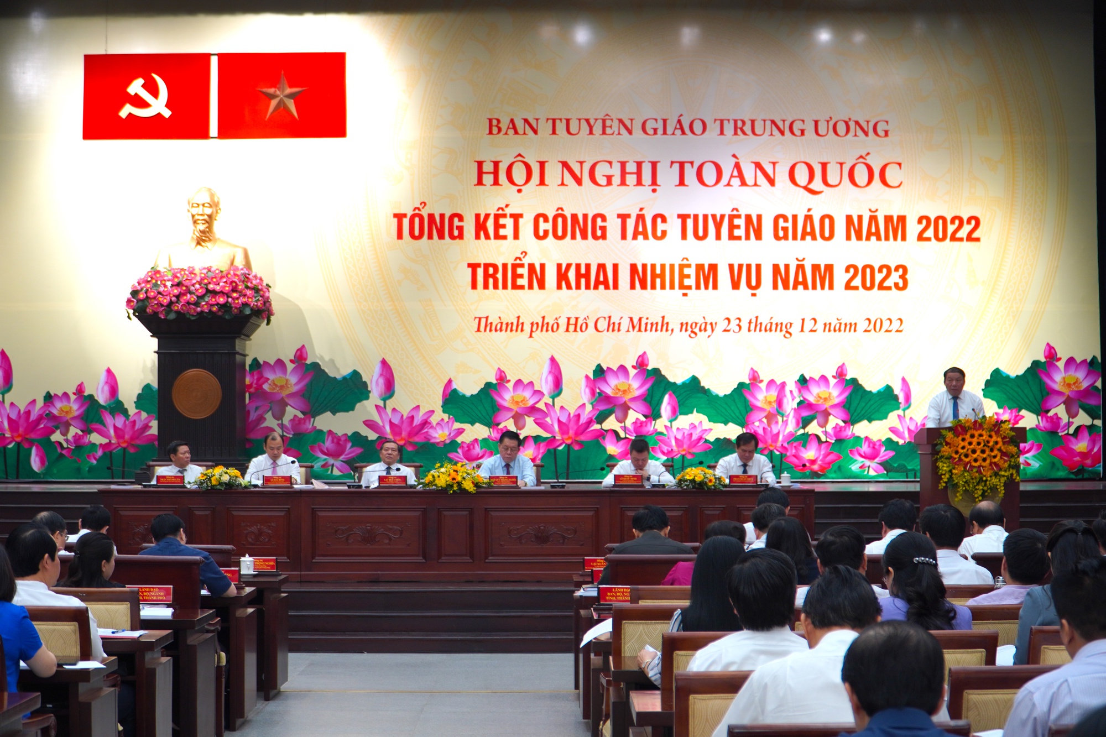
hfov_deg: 35.1
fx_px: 1751
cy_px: 368
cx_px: 553
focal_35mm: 57
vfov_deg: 23.8
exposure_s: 1/60
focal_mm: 38
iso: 200
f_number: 4
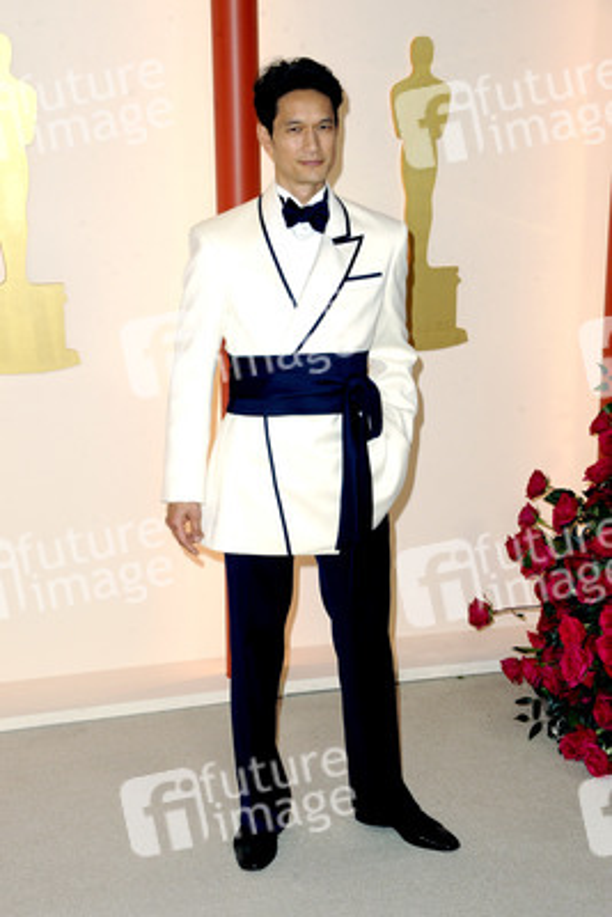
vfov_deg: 32.4
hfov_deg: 21.9
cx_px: 306
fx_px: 1580
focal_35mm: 62
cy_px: 458
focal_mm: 62
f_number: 7.1
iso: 1600
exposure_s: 1/200
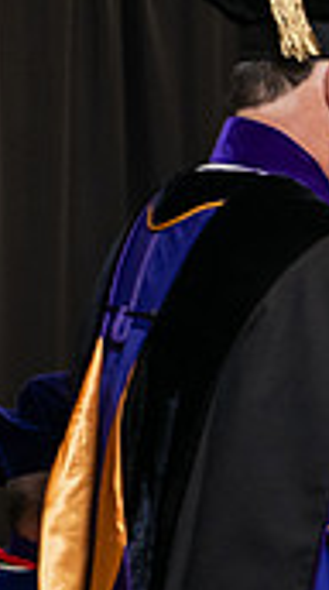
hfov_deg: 4.8
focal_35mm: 248
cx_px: 757
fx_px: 3869
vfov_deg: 8.7
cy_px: 413
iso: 1600
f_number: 5
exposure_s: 1/125
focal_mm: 70
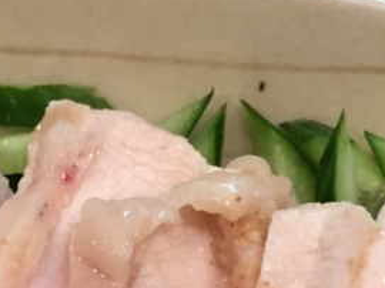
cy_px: 485
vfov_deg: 12.5
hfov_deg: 17.5
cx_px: 10
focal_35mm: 110
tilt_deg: -78.5
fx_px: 1222
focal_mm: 4.15
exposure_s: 1/30
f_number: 2.2
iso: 125
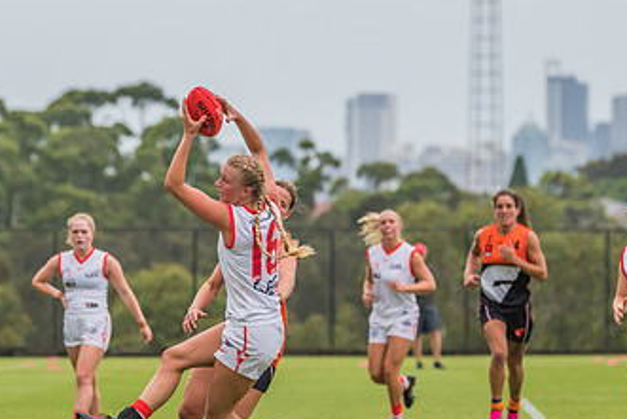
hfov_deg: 3.1
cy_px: 207
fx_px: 11726
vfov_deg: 2.0
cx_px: 255
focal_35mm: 673
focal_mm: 350
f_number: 10
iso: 1000
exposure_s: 1/1600
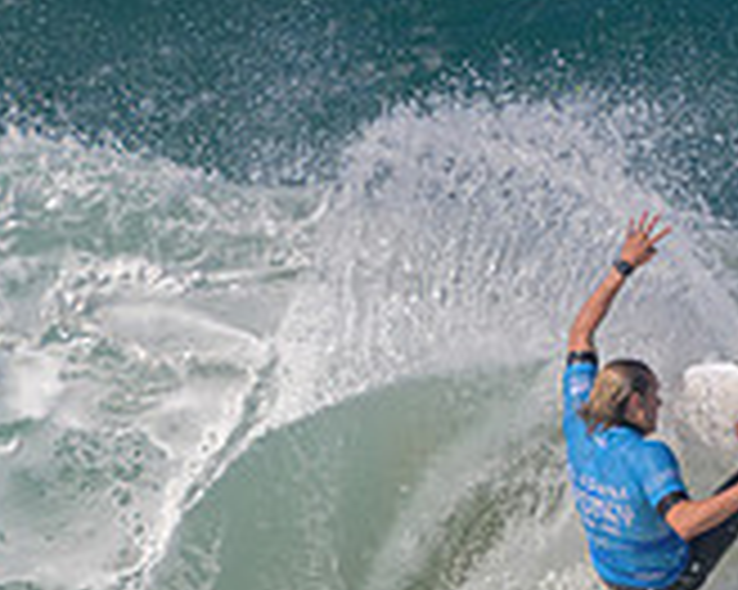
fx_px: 72603
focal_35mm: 3326
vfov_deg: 0.5
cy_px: 705
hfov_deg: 0.6
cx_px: 986
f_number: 11
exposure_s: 1/1250
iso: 360
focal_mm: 1000
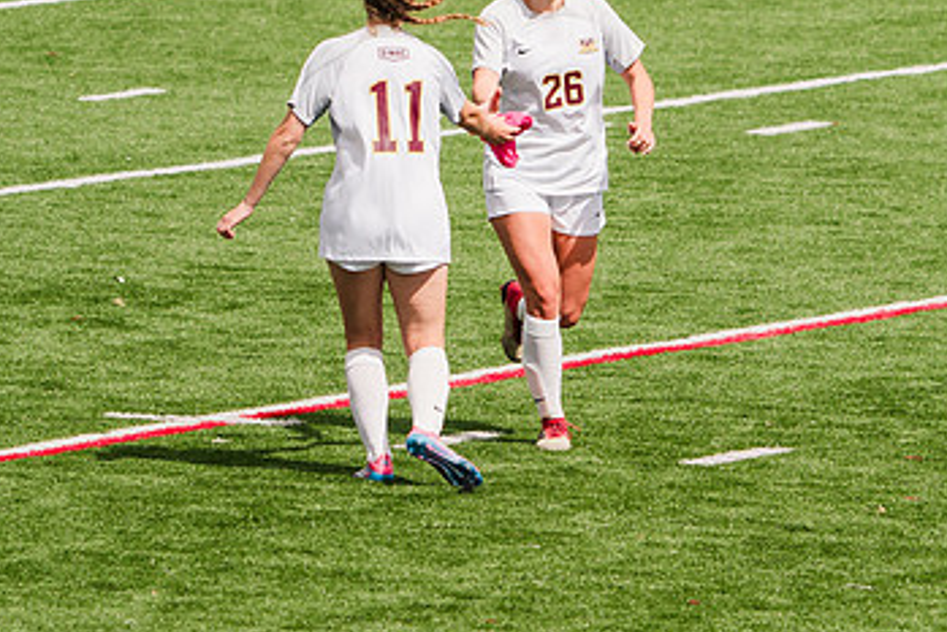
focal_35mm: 633
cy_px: 34
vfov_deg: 2.2
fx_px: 16657
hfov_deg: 3.3
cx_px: 483
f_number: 5.6
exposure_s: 1/1600
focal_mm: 270
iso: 200
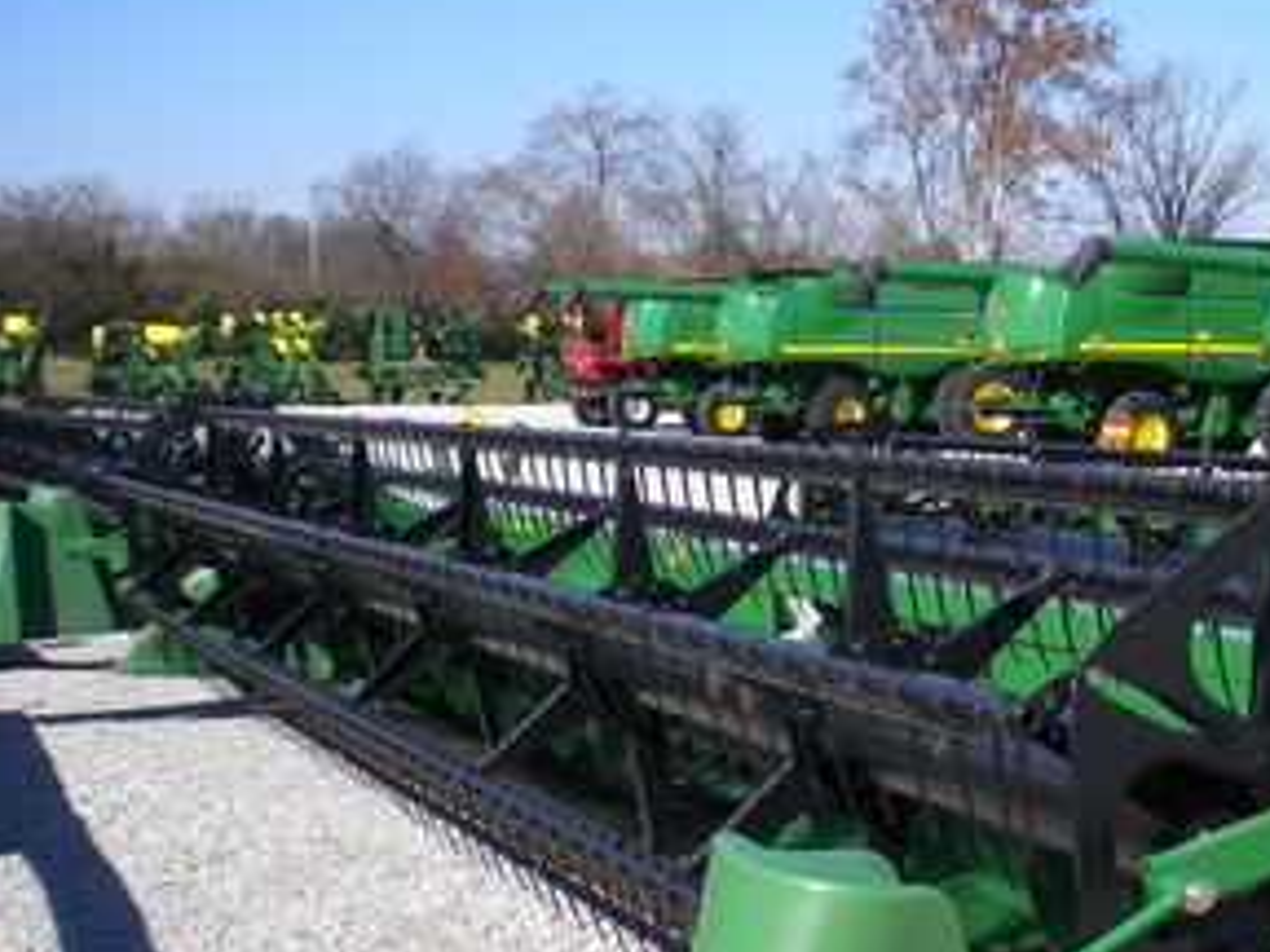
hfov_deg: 28.7
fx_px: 2421
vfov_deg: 21.8
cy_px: 837
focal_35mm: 66
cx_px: 1045
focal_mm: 6.3
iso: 80
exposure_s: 1/569
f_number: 4.6
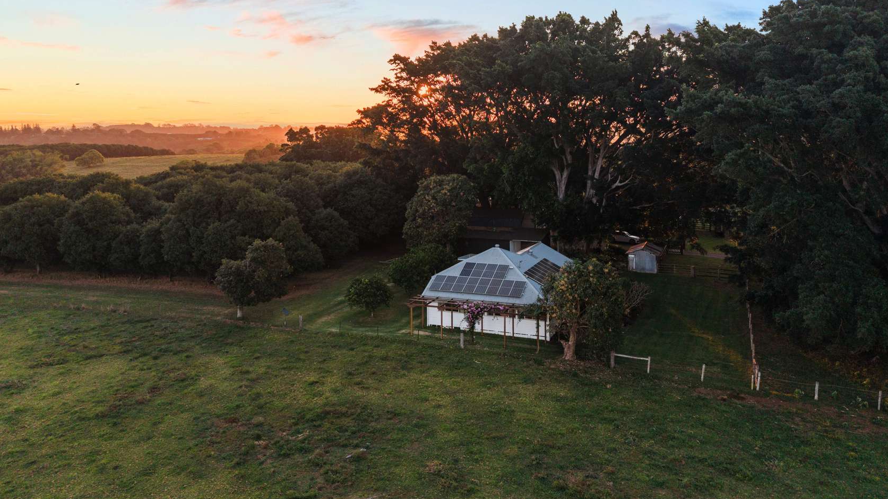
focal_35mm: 30
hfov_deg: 64.2
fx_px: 706
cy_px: 167
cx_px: 475
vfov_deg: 38.5
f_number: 1.8
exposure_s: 1/400
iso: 100
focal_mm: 8.67
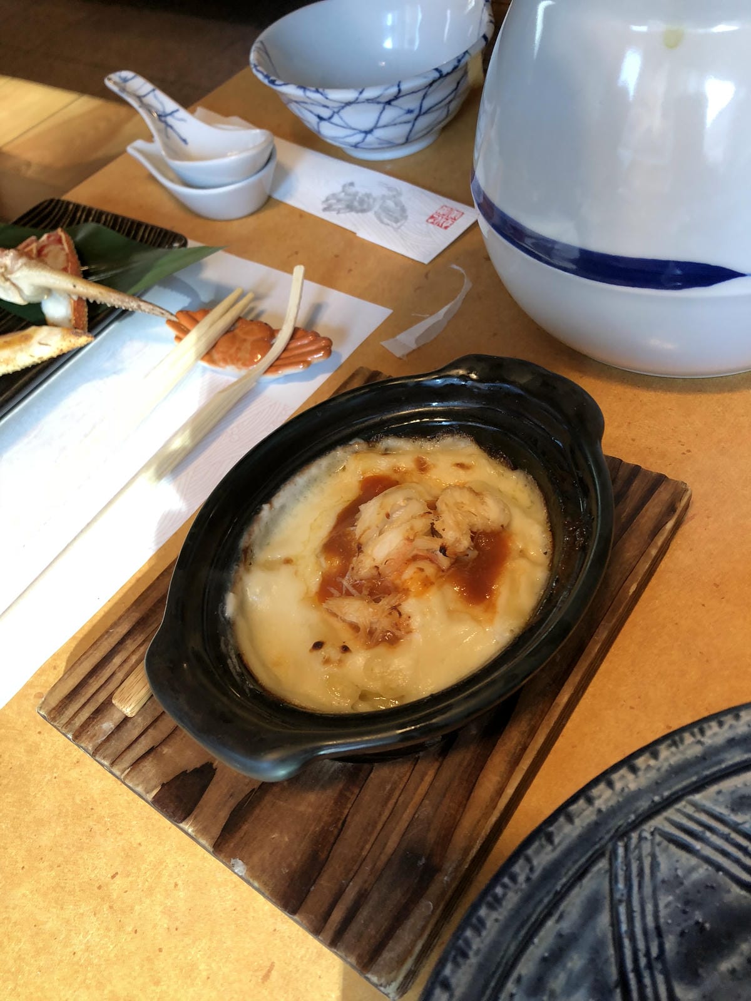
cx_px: 376
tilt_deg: -50.8
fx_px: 839
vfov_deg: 61.7
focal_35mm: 29
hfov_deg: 48.2
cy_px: 500
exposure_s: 1/30
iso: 25
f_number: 1.8
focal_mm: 3.99
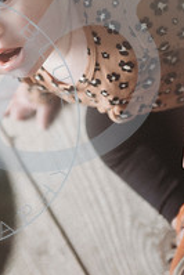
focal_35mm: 158
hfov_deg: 8.7
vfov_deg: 12.9
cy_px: 17
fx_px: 1209
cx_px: 14
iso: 100
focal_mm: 70
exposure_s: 1/250
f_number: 2.8
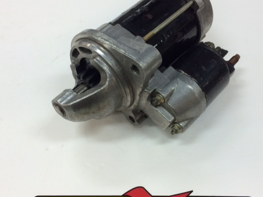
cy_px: 107
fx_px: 334
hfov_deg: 42.9
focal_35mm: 44
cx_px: 138
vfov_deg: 32.9
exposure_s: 1/33
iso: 40
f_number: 2.2
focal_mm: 4.12
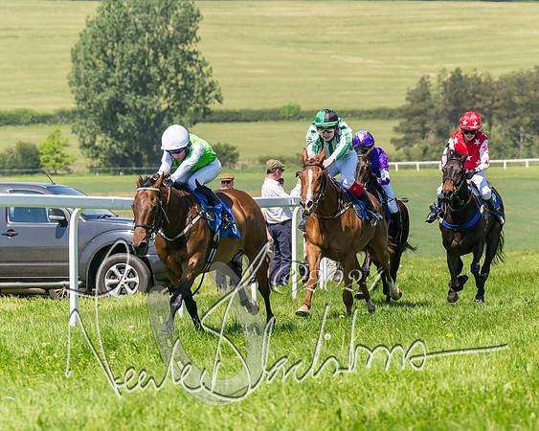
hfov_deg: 7.7
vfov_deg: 6.1
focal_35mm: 252
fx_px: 4011
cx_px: 344
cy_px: 202
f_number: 5
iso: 400
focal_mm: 140
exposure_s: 1/3200
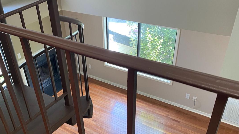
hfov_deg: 52.1
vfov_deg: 30.4
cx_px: 87
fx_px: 241
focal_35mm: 38
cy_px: 107
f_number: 1.8
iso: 125
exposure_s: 1/60
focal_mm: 4.25
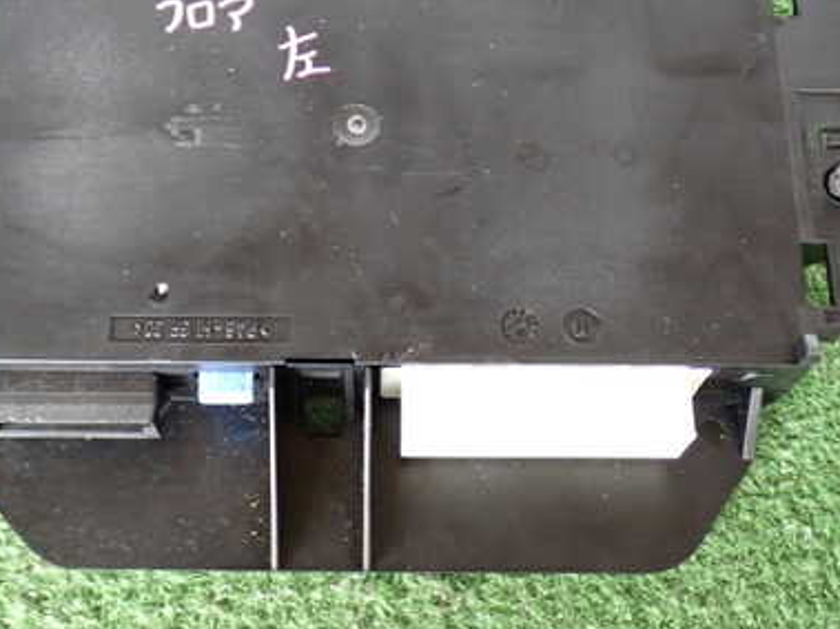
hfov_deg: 33.7
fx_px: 1383
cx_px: 357
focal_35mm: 57
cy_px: 248
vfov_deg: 25.6
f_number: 2.5
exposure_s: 1/40
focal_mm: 6.37
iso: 400
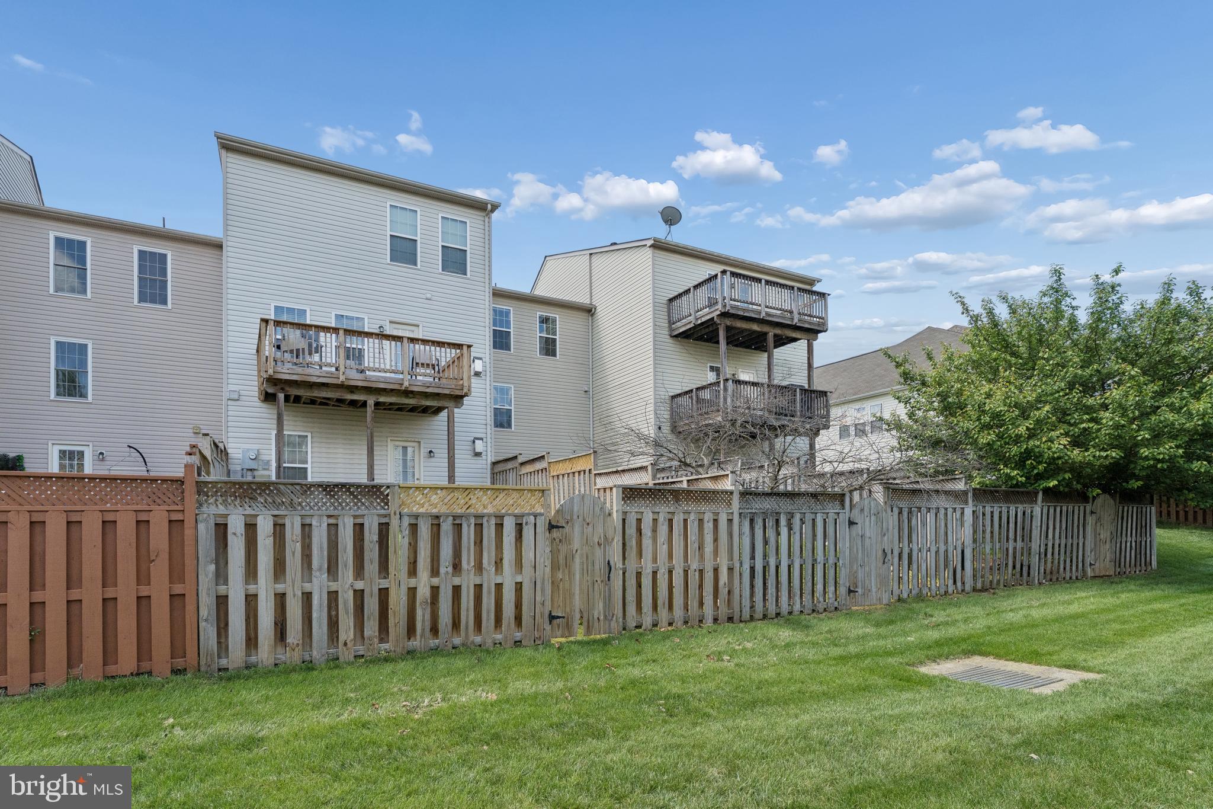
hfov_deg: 91.3
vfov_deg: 68.6
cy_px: 404
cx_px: 606
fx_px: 593
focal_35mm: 18
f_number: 7.1
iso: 1250
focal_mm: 17.6
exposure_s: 1/1250
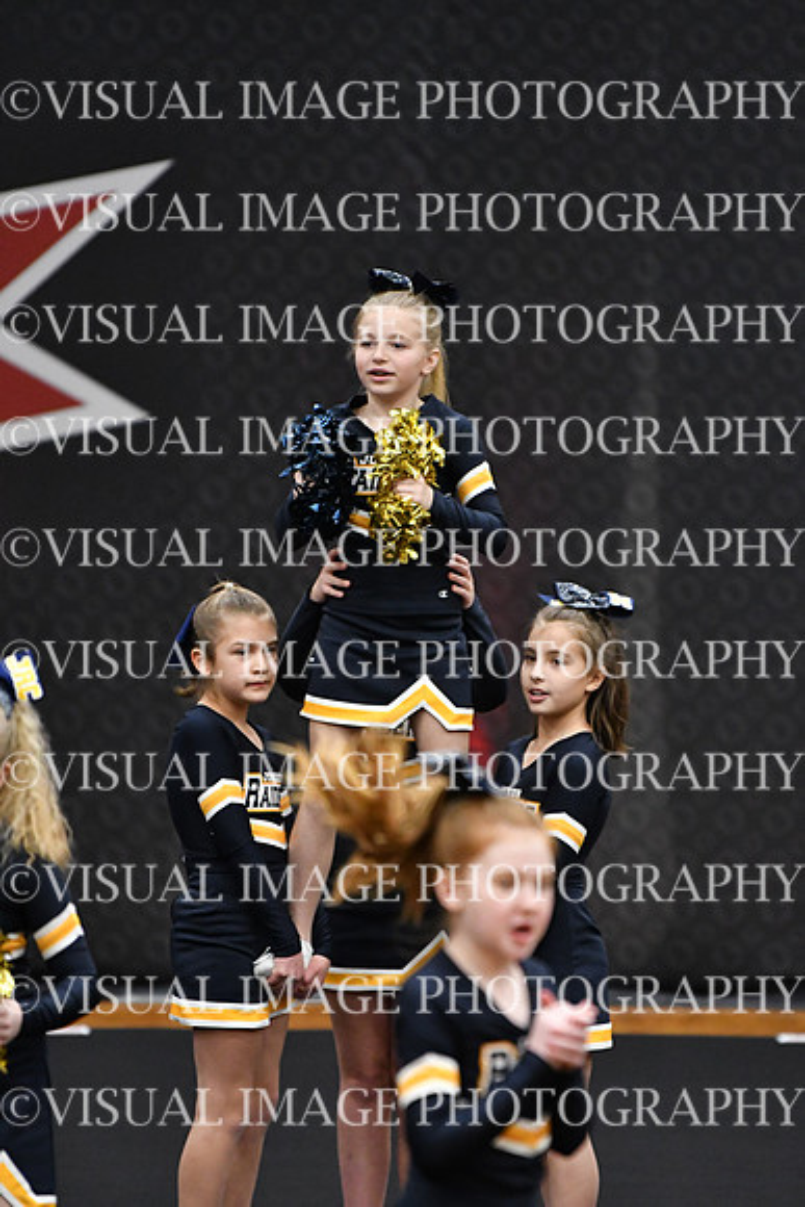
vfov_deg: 6.9
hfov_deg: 4.6
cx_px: 402
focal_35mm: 300
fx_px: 10056
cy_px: 604
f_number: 2.8
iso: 5000
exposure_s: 1/800
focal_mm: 200
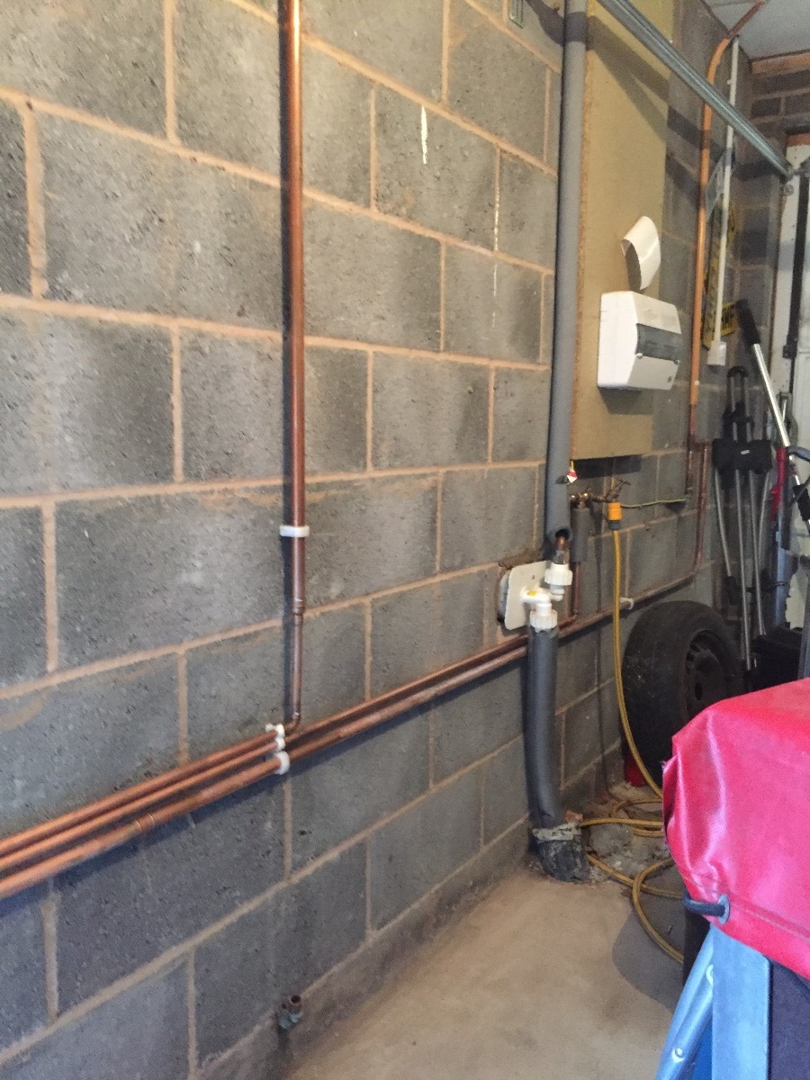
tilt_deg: -6.9
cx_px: 405
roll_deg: -0.3
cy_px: 540
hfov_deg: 48.2
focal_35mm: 29
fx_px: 905
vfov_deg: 61.7
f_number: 2.2
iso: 400
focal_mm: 4.15
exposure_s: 1/17
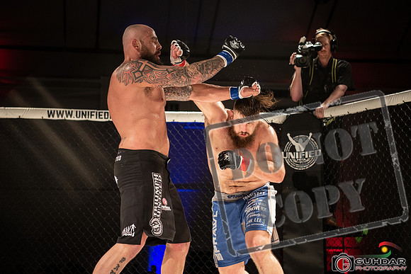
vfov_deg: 18.6
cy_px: 137
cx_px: 206
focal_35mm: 74
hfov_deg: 27.5
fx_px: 839
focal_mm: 70
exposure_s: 1/1000
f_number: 2.8
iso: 1250
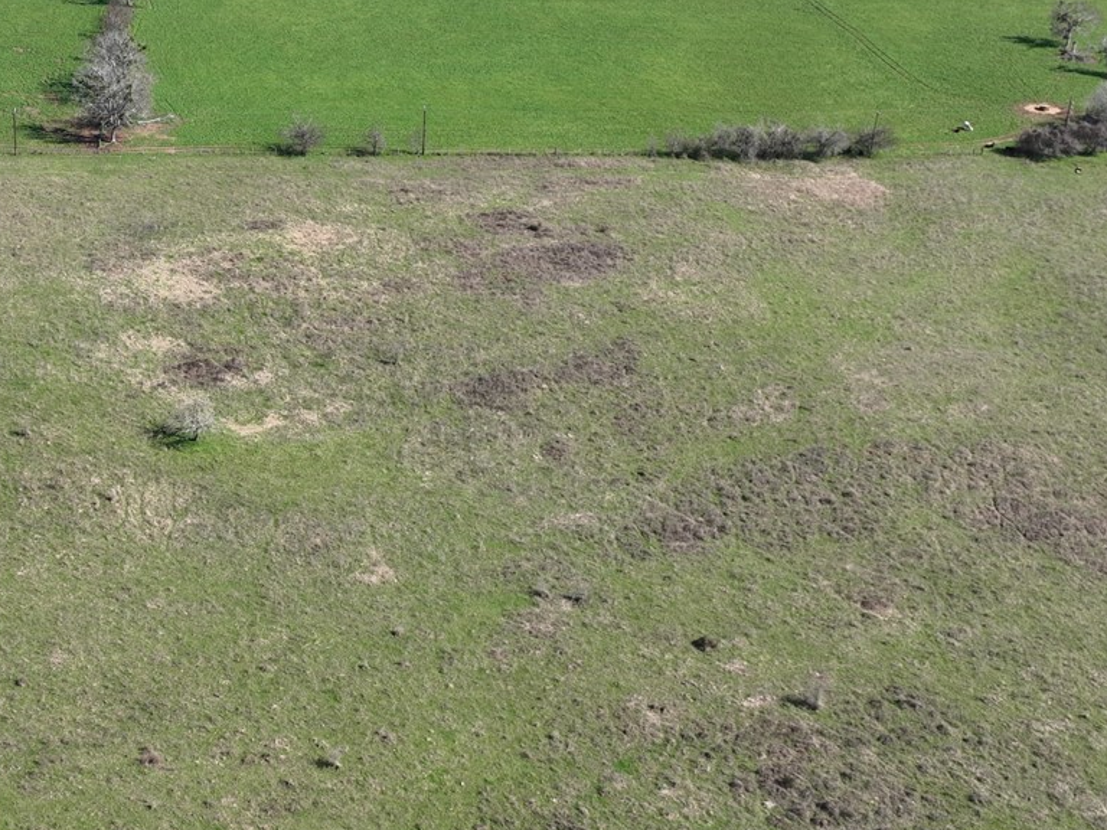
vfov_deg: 22.9
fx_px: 2047
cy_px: 362
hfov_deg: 28.9
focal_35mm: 64
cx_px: 77
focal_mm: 12.29
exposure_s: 1/1250
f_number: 2.8
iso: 100
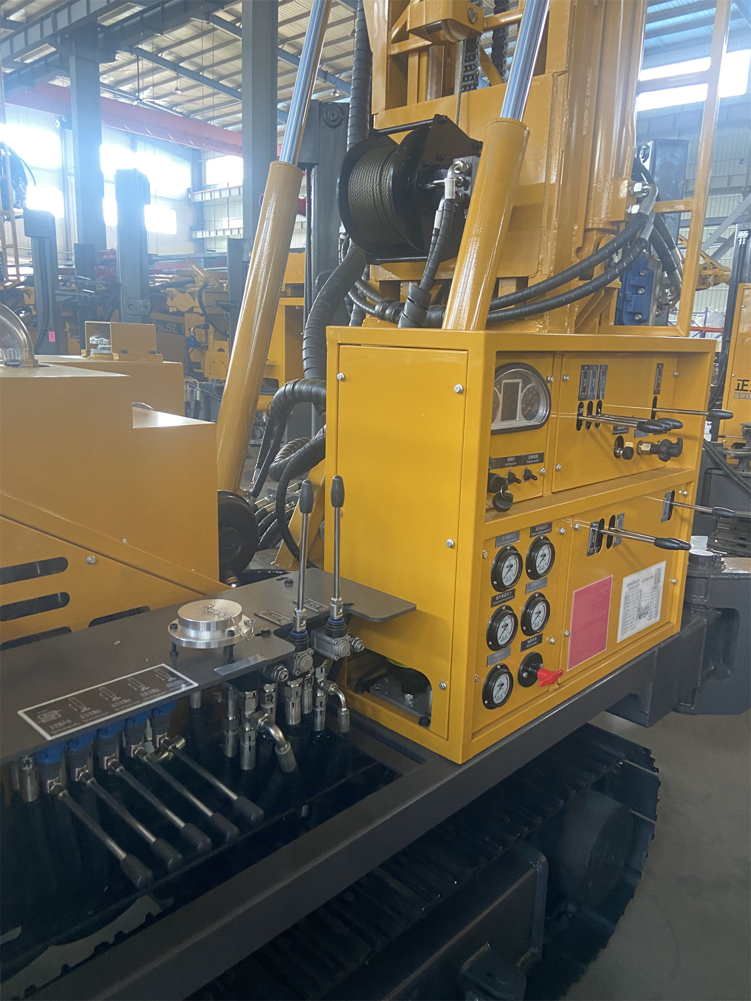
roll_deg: -1.2
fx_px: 752
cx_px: 376
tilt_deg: -12.9
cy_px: 500
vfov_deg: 67.3
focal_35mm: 26
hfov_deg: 53.1
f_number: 1.8
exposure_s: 1/60
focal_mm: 4.25
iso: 160
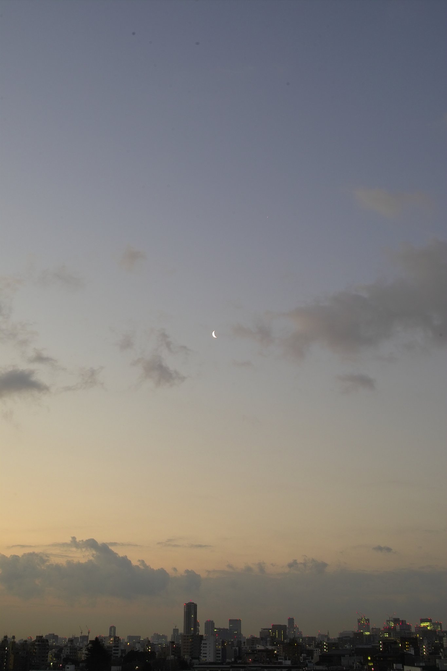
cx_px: 224
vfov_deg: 45.4
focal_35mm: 43
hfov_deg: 31.2
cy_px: 336
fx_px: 801
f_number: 8
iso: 100
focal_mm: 25
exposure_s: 1.3
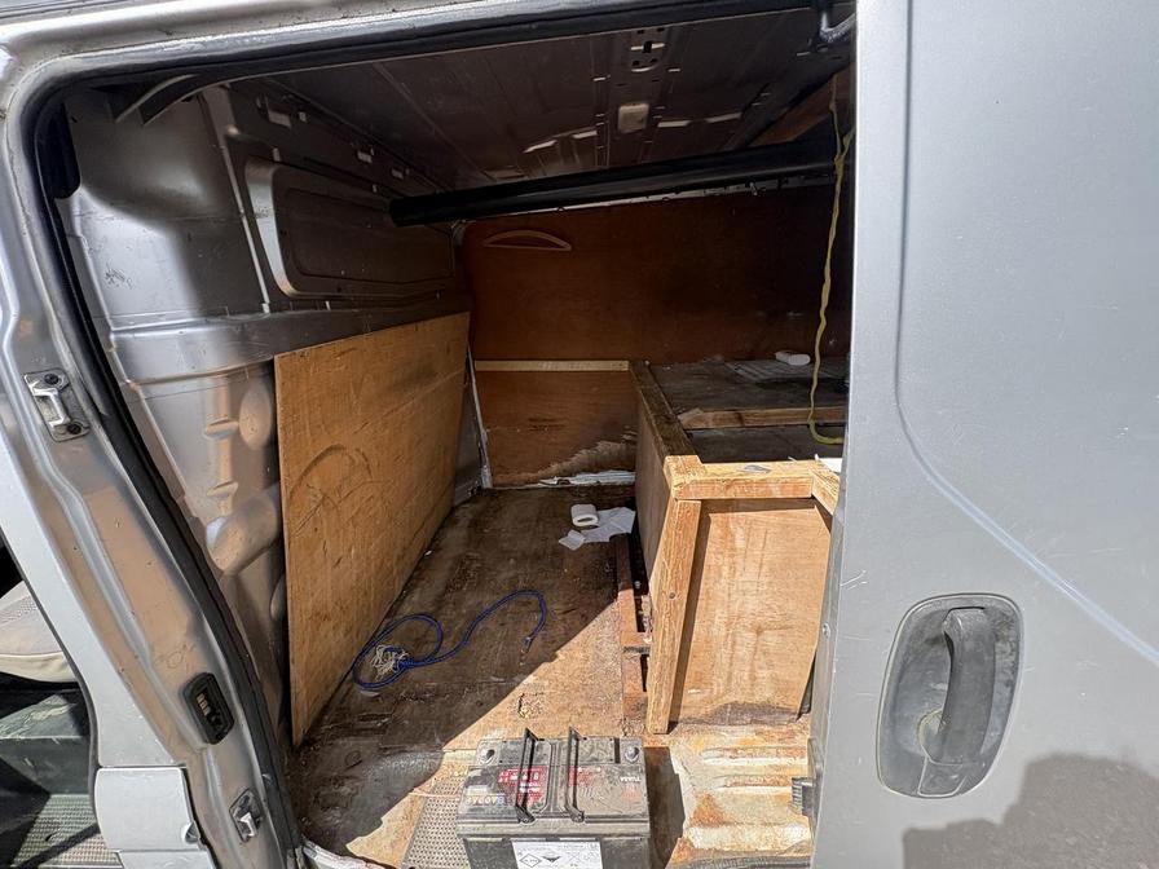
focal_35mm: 14
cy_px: 434
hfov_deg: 102.1
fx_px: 469
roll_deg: -1.9
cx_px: 580
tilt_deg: -15.6
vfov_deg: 85.7
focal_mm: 2.22
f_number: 2.2
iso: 40
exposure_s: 1/485
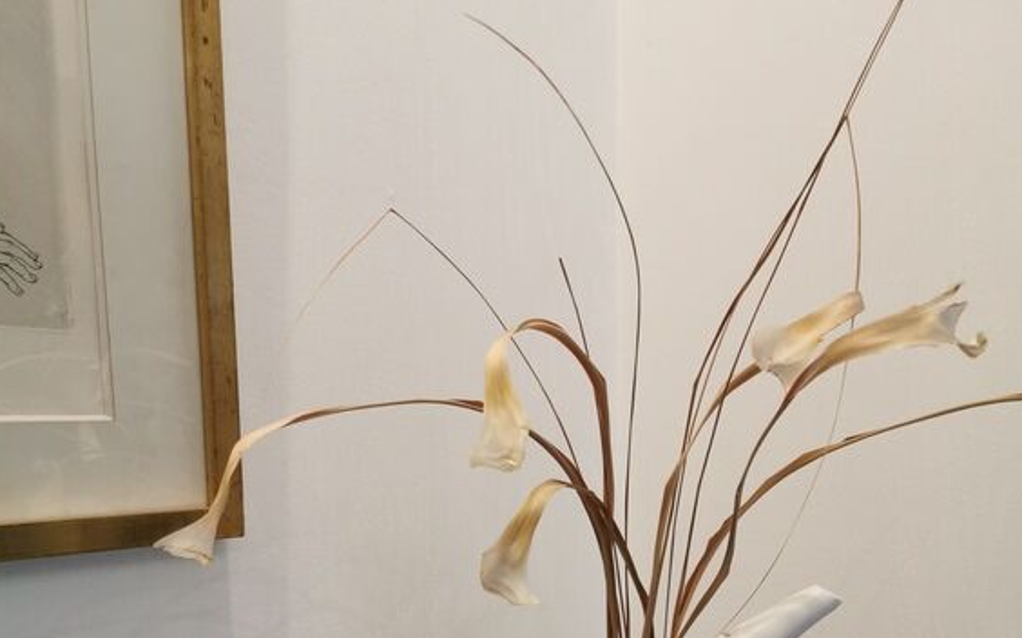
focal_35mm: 39
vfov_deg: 31.2
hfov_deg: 50.4
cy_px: 575
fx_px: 1086
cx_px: 513
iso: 125
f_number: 1.8
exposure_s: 1/50
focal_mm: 5.58
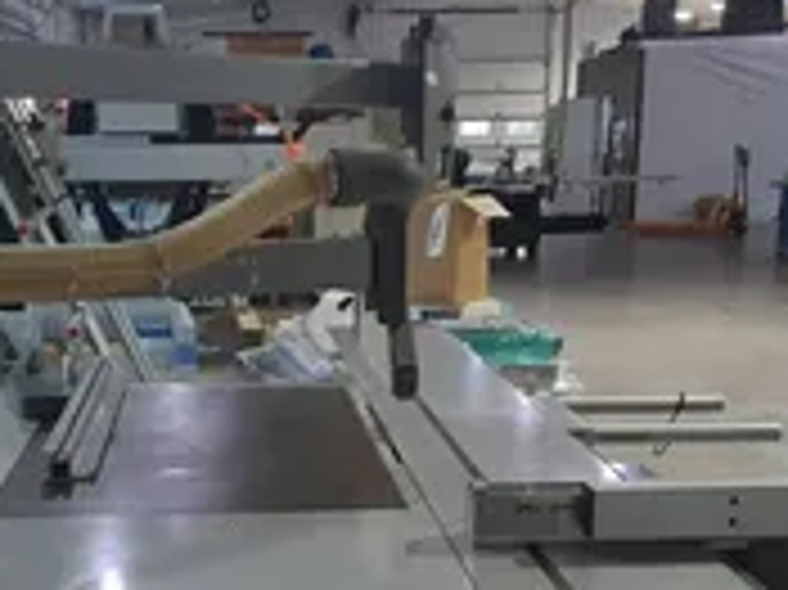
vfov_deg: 22.2
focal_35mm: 64
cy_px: 563
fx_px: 1456
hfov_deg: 30.2
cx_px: 297
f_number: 1.9
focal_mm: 2.9
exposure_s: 1/30
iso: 125
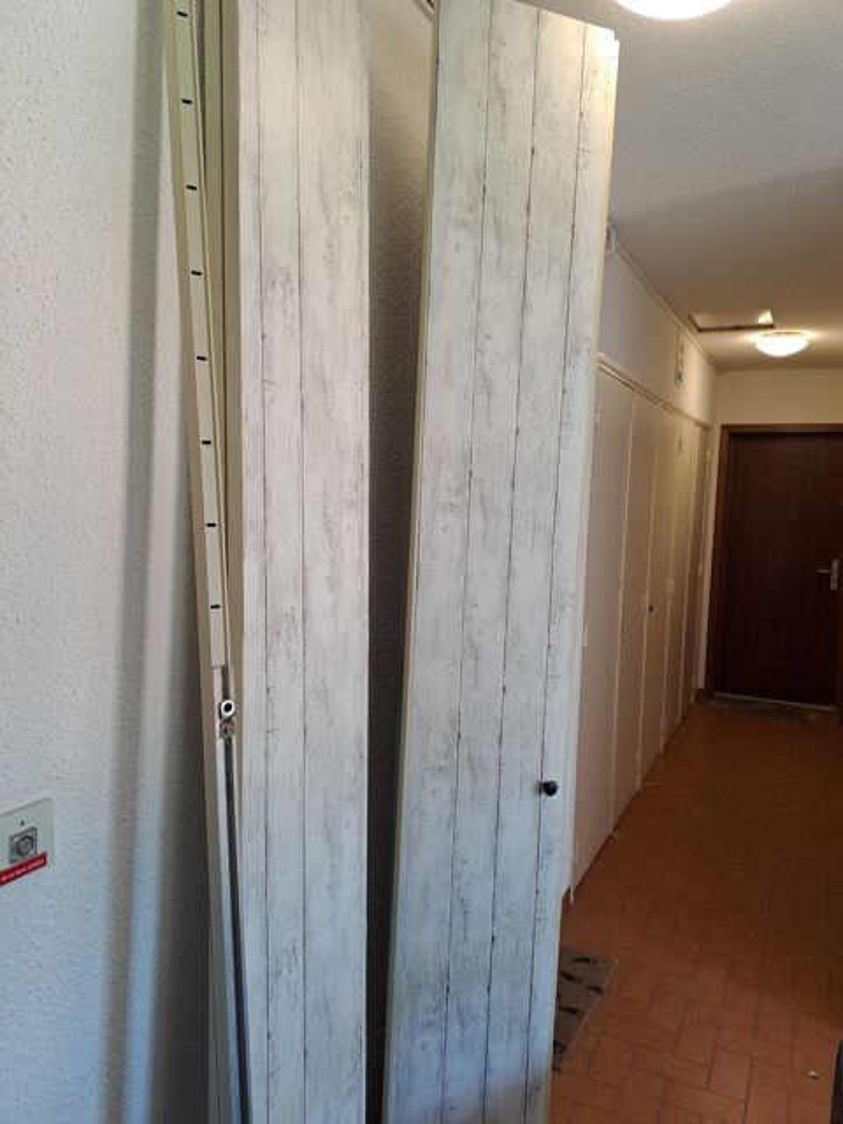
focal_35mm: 25
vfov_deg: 69.4
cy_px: 562
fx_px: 812
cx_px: 422
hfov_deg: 54.9
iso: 250
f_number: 1.8
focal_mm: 4.65
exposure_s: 1/60
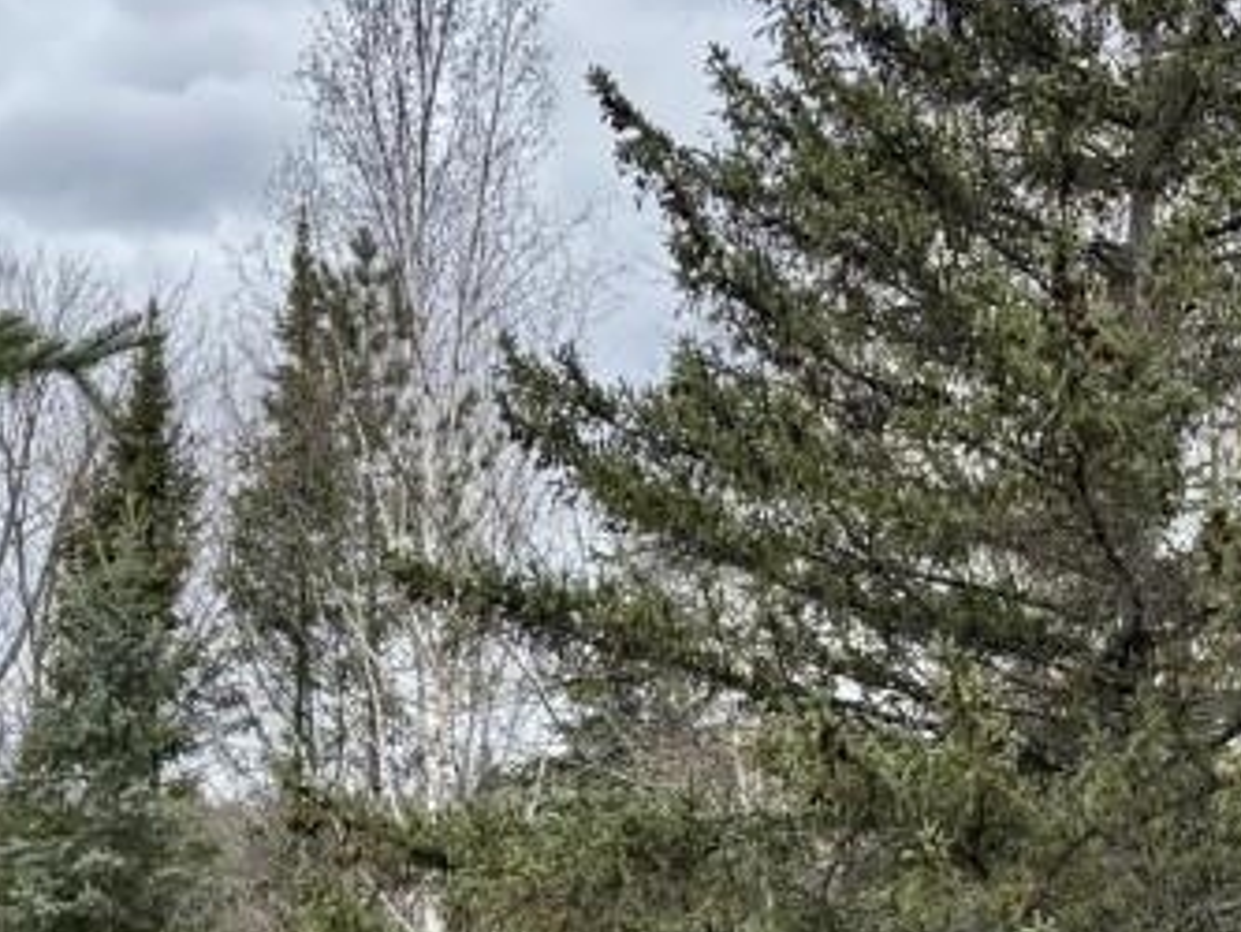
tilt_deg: +2.4
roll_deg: +0.4
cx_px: 1043
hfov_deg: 23.9
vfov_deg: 18.3
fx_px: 2869
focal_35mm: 80
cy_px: 727
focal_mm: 5.96
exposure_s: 1/1783
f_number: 1.6
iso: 50
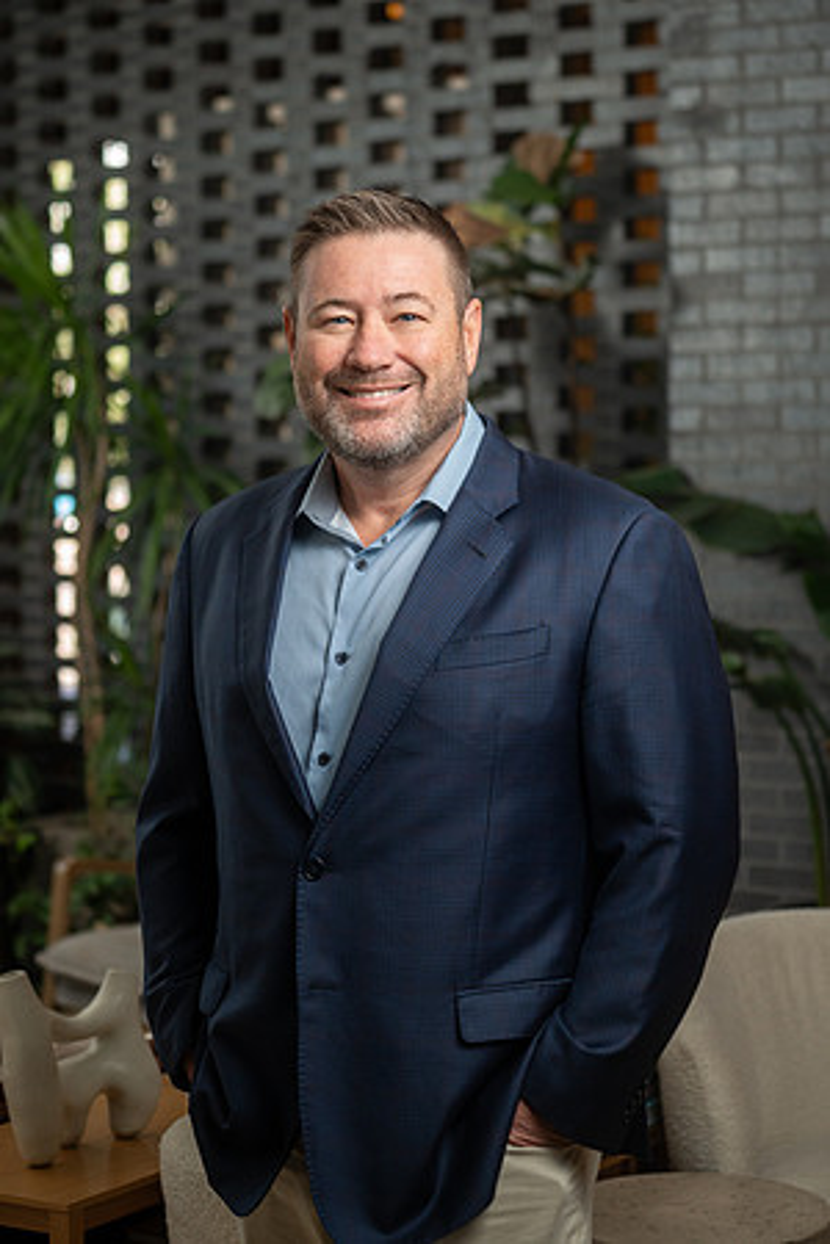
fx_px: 2663
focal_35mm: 77
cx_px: 415
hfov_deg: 17.7
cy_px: 622
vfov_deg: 26.3
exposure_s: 1/200
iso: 800
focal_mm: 77
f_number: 4
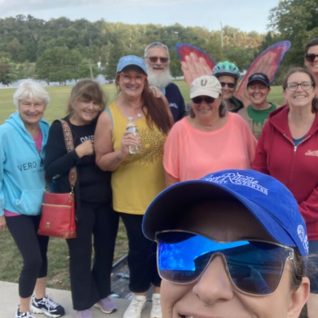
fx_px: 488
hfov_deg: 35.7
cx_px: 212
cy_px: 152
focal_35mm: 47
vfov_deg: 36.1
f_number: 2.2
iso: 25
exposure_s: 1/121
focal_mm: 2.87
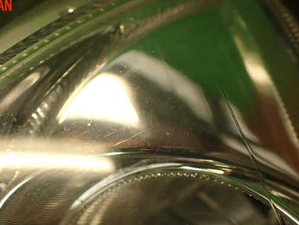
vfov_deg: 31.2
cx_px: 97
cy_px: 159
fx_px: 397
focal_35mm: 46
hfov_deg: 40.7
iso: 100
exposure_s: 1/60
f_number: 2.4
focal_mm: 5.79
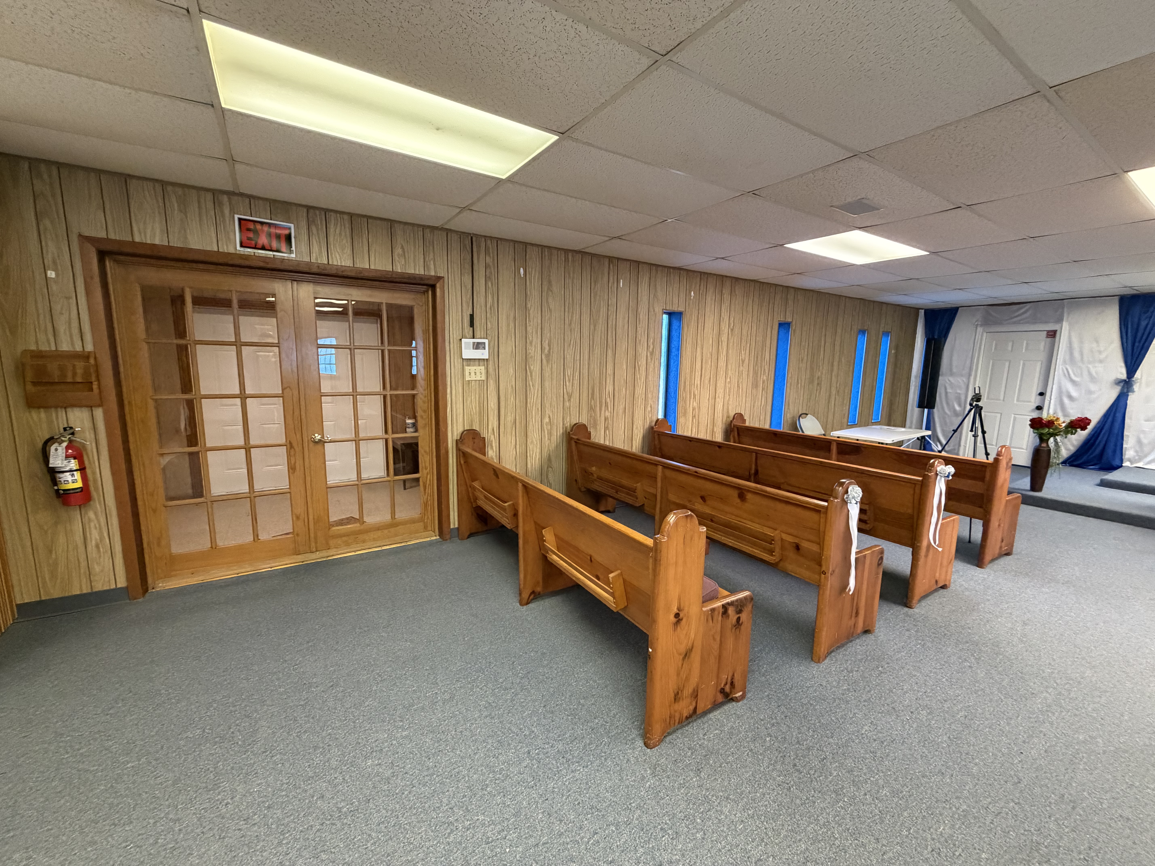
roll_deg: -0.8
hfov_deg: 102.1
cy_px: 433
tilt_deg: -9.2
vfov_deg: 85.7
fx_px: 467
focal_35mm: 14
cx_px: 578
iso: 500
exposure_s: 1/60
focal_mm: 2.22
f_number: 2.2
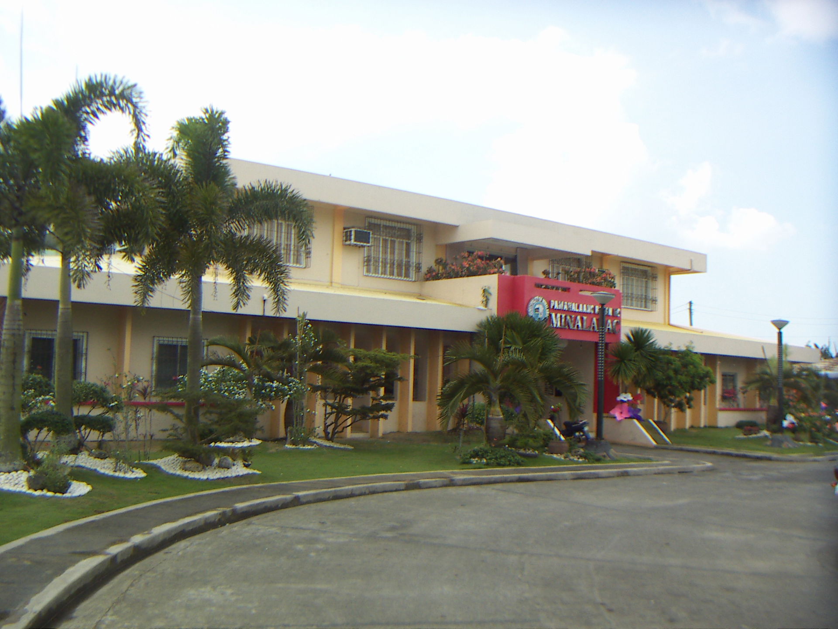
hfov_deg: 51.4
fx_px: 872
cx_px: 419
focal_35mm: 36
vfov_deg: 39.7
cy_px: 314
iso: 50
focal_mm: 4.7
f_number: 6.7
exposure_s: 1/100
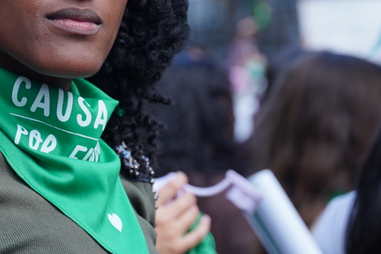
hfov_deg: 13.8
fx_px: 1567
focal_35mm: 148
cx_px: 75
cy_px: 36
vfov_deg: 9.3
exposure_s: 1/400
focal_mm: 52.7
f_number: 2.8
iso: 500
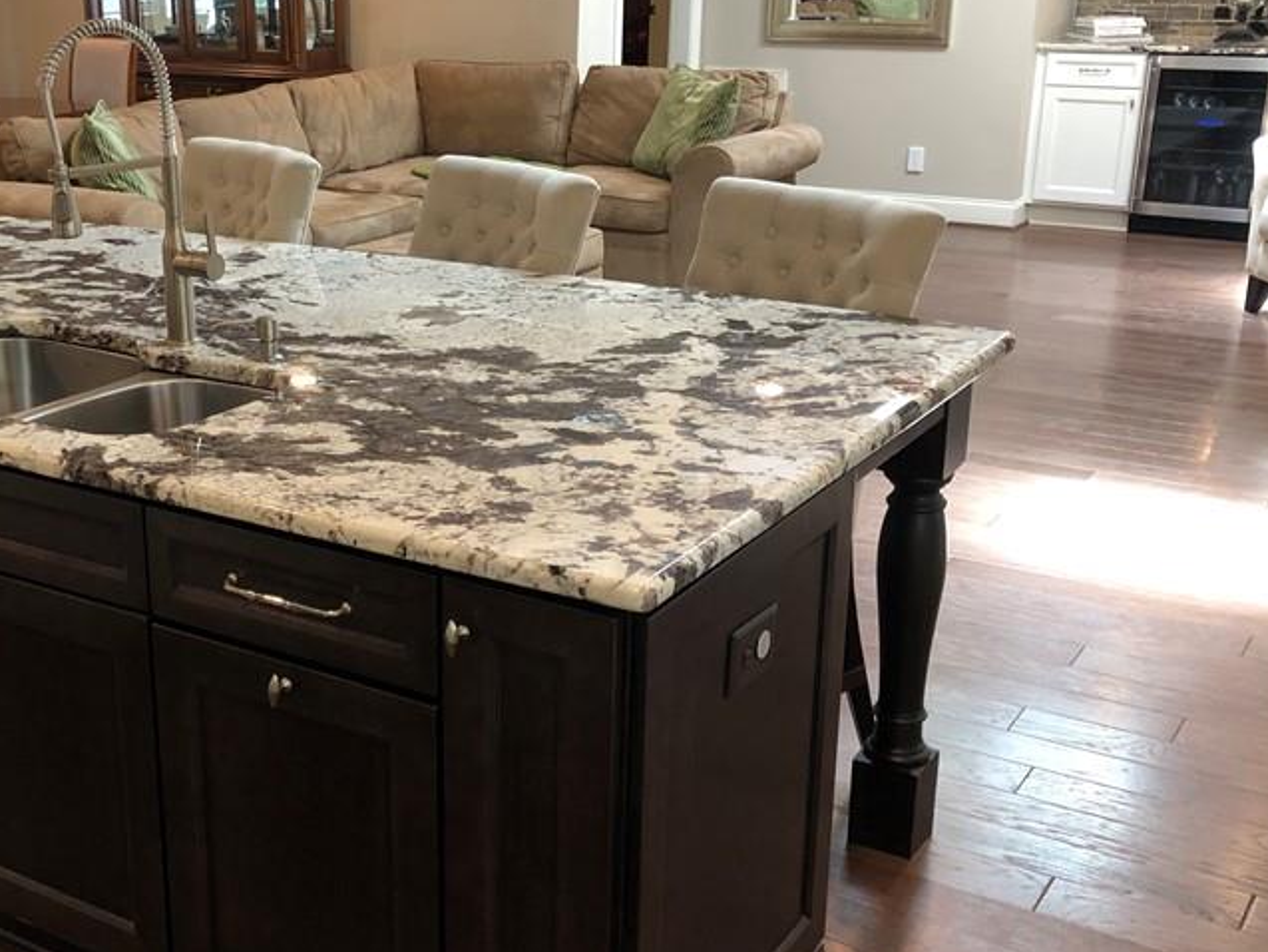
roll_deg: +1.3
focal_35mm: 45
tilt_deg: -19.4
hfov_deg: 41.2
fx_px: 1649
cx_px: 366
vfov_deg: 32.2
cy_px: 498
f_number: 1.8
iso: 40
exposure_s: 1/17
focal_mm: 3.99
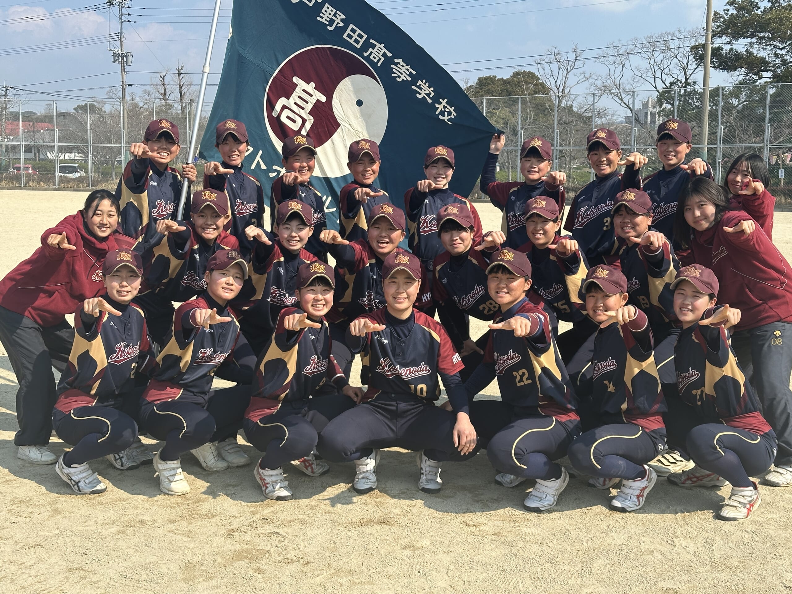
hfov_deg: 39.7
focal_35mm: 48
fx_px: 1098
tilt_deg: -5.6
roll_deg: +0.2
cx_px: 396
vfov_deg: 30.3
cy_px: 297
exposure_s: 1/2469
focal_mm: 6.86
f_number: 1.78
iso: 64
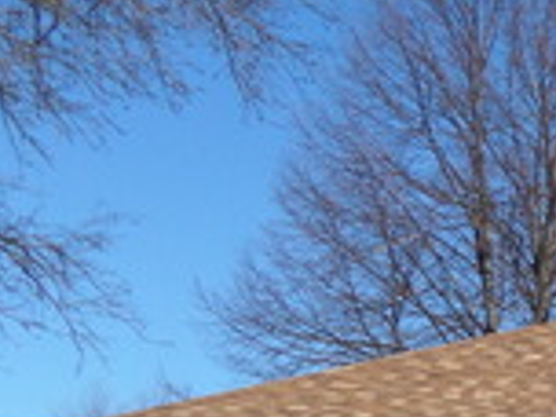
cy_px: 439
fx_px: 1622
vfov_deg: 14.4
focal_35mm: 101
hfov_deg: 15.7
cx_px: 1083
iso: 80
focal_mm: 4.3
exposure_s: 1/1000
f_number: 3.1
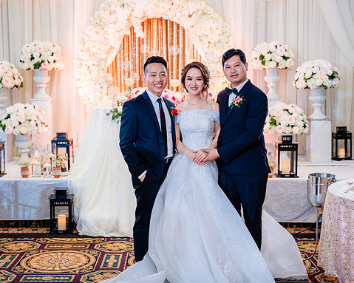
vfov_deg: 27.1
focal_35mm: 56
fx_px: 587
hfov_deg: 33.6
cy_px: 140
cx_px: 169
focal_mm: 42
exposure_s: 1/160
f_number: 3.5
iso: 800
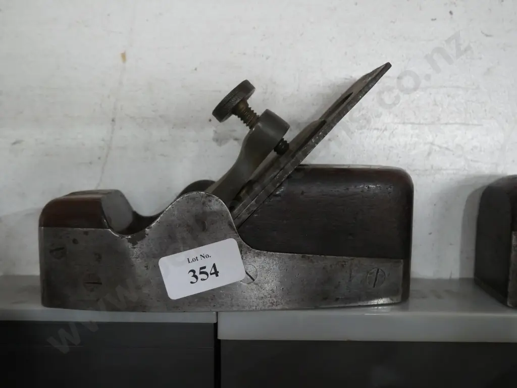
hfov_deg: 53.9
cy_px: 194
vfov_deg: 41.8
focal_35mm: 34
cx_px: 258
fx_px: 508
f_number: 4
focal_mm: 17
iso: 3200
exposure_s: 1/60
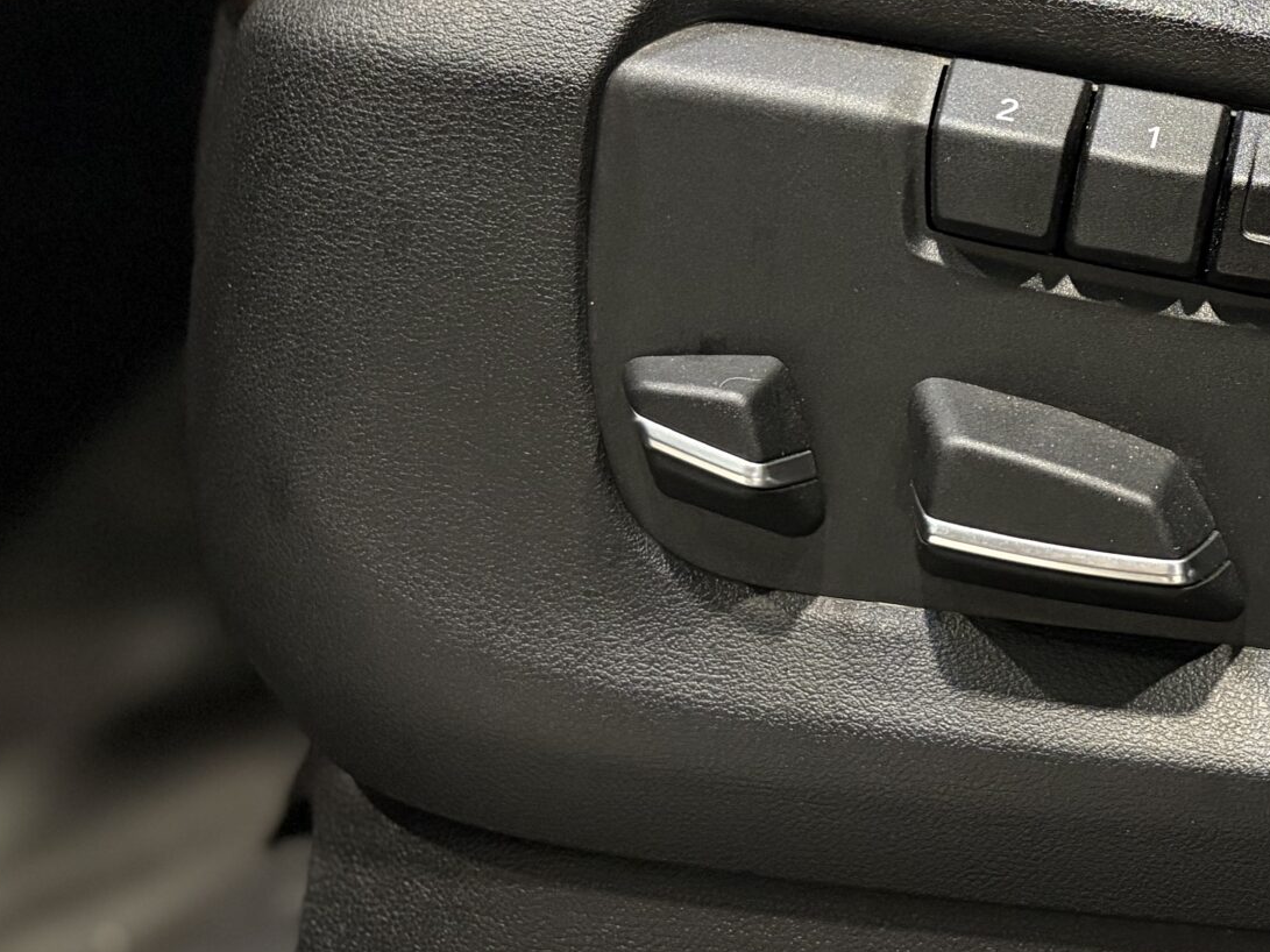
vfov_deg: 23.7
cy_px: 199
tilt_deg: -5.8
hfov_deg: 29.5
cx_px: 1286
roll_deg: +0.7
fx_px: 2238
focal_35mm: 61
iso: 400
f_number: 1.6
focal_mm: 5.96
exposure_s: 1/50
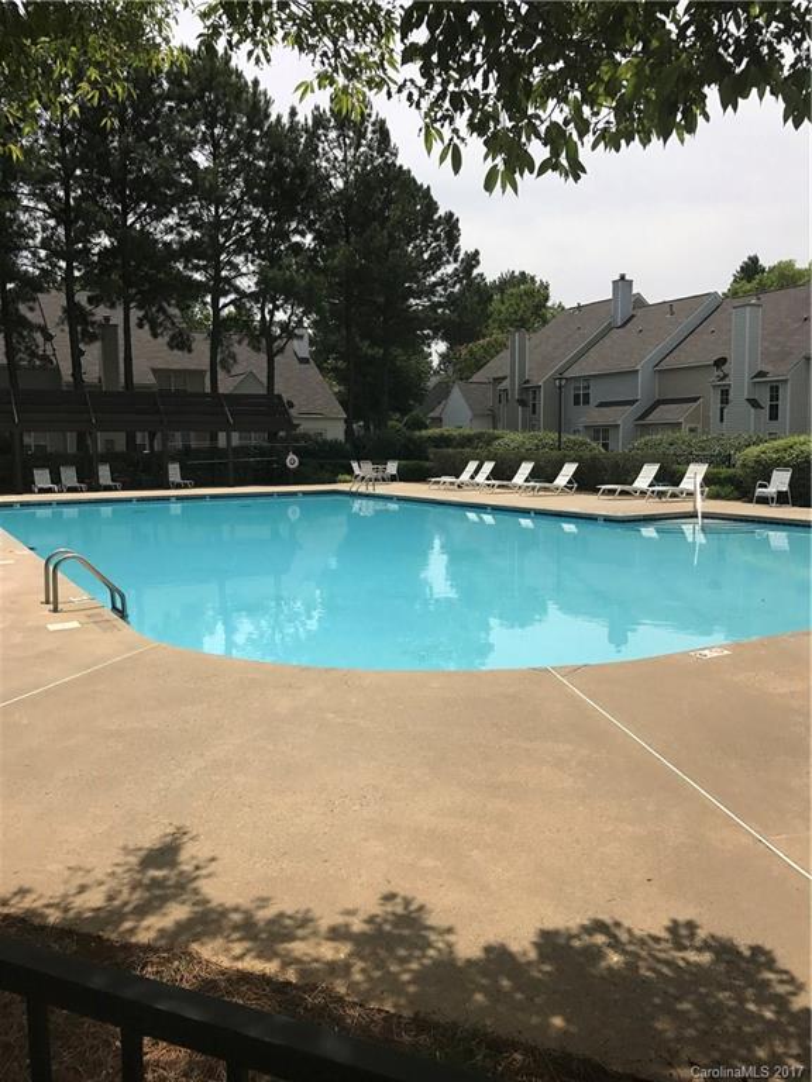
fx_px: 876
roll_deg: +1.6
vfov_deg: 63.4
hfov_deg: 49.7
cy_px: 541
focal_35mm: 28
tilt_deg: -6.3
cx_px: 406
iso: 20
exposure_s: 1/5051
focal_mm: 3.99
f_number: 1.8
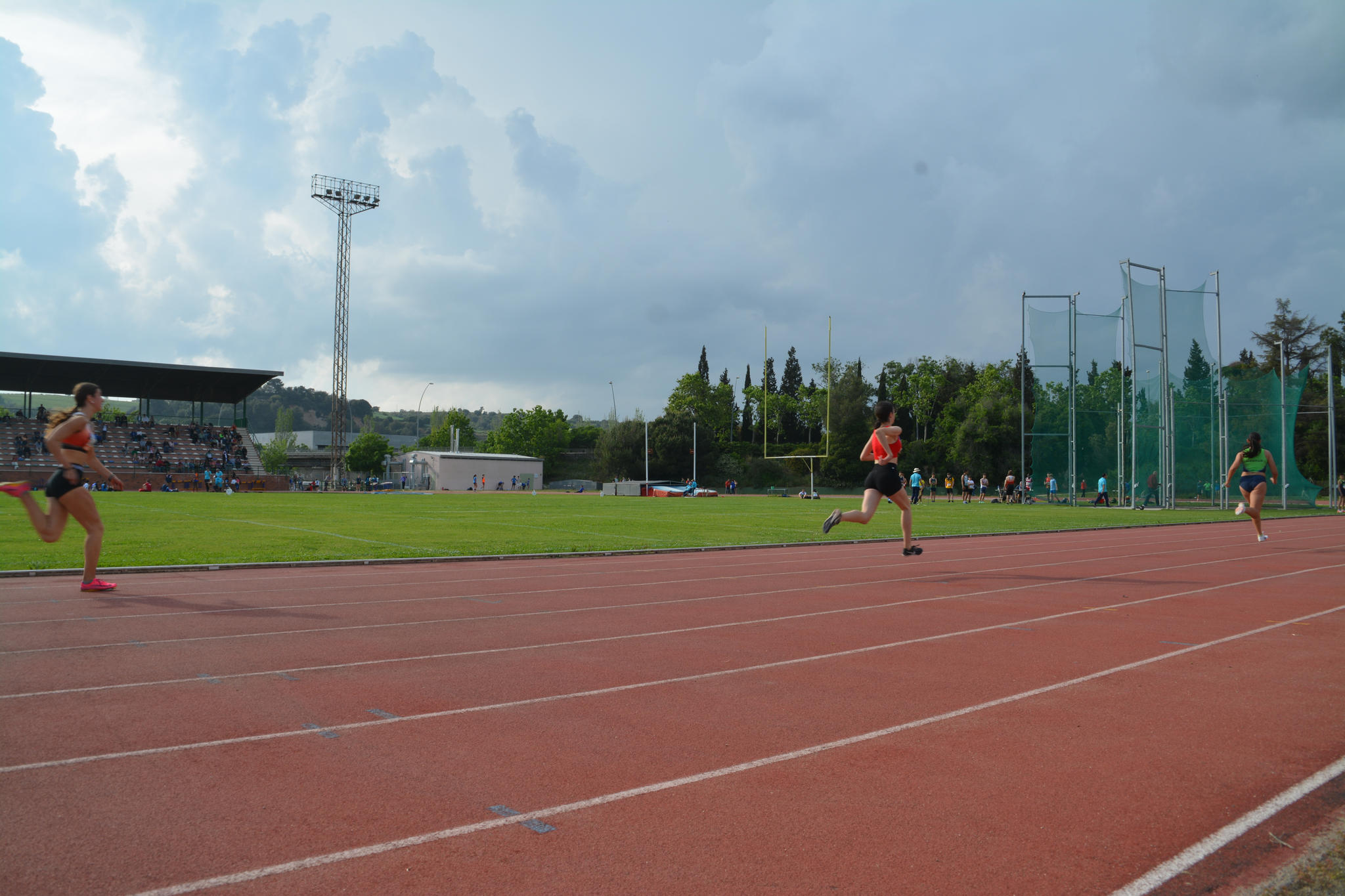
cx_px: 672
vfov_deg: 47.9
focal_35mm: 27
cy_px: 448
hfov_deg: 67.4
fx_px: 1009
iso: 100
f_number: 8
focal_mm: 18
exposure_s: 1/250
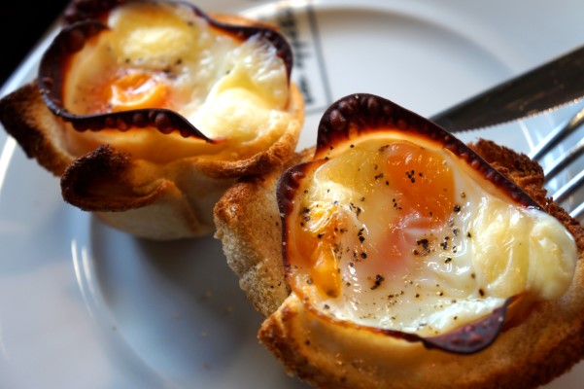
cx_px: 292
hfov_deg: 35.1
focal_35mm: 57
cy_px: 194
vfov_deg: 23.8
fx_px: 924
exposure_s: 1/60
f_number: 4.5
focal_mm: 38
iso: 200
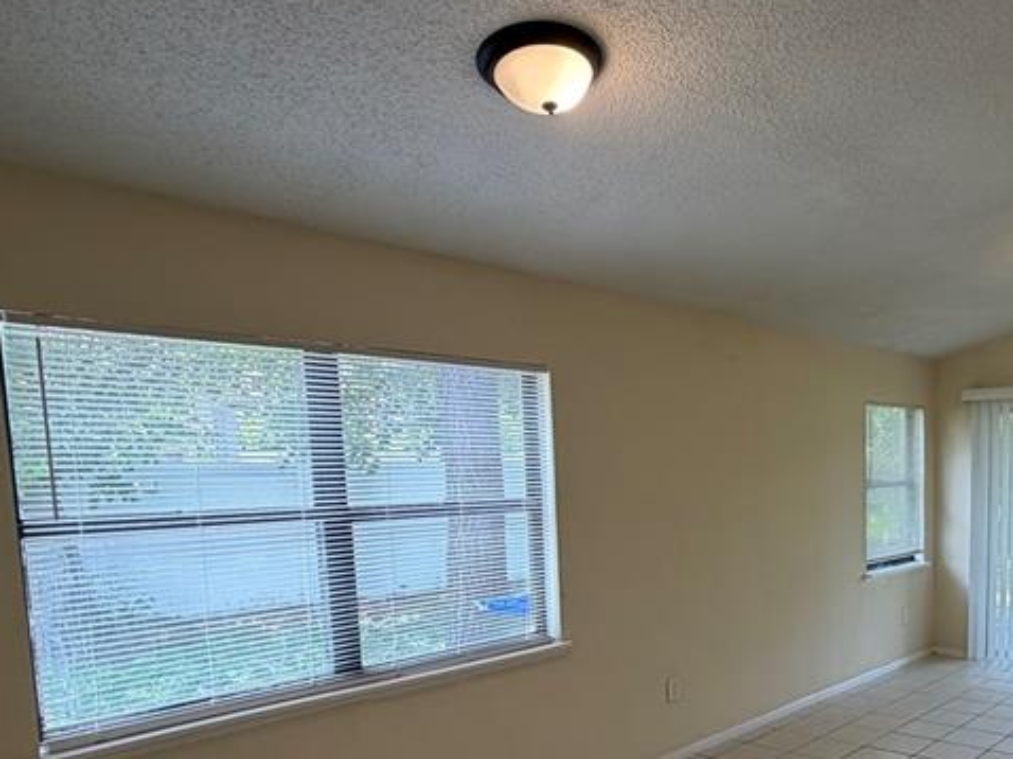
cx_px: 810
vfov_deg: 45.4
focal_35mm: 30
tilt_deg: -6.5
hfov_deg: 55.7
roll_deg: +0.8
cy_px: 555
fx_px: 877
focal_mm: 2.22
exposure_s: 1/120
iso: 160
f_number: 2.2
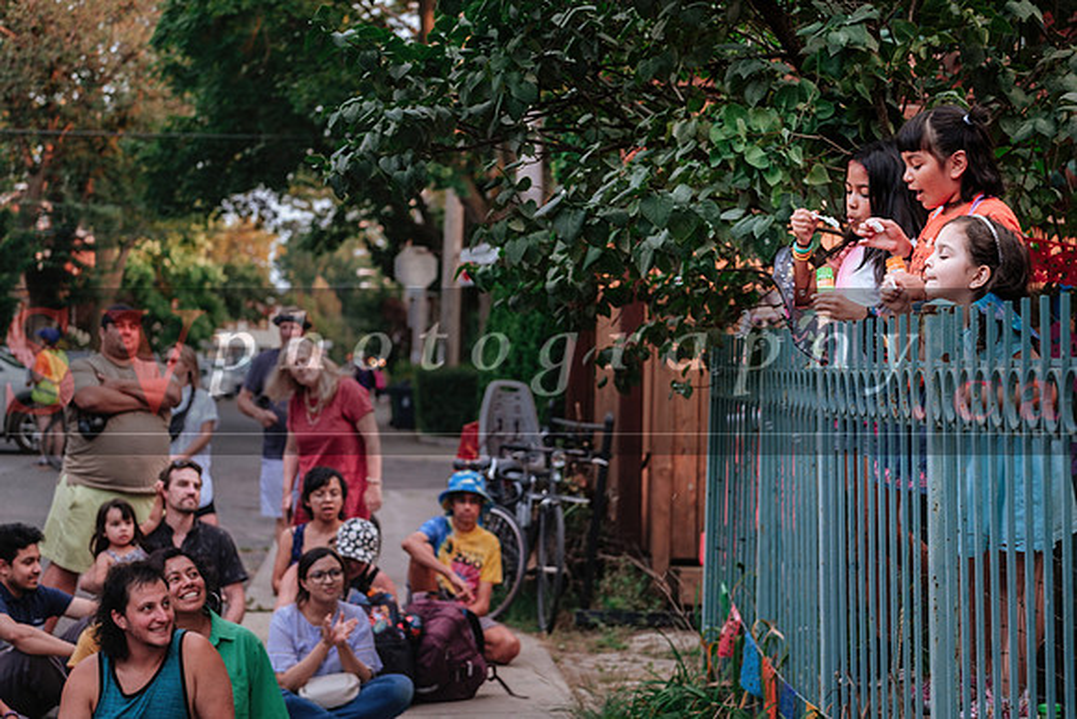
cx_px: 538
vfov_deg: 18.2
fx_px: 2244
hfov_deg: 27.0
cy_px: 360
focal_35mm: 75
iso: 400
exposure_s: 1/200
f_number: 2.8
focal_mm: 50
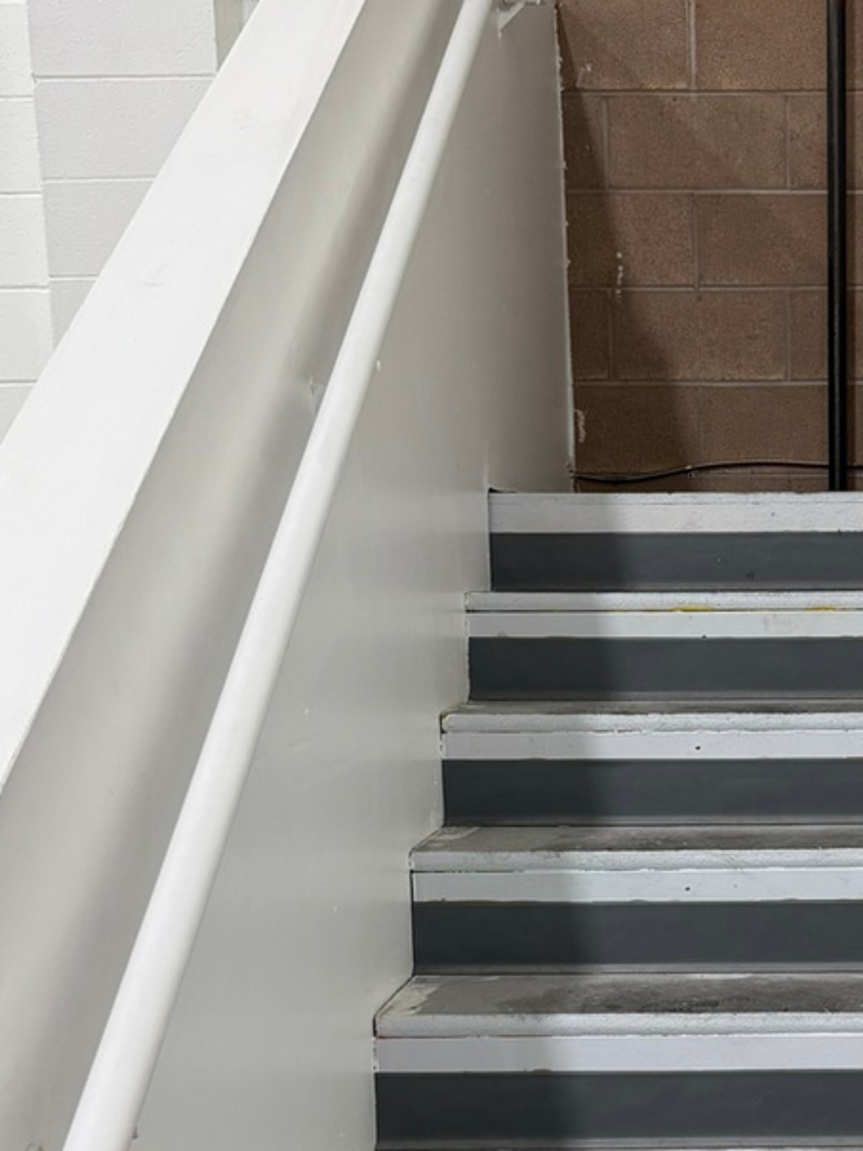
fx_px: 2028
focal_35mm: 61
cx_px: 825
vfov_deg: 30.8
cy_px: 934
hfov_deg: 23.2
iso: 160
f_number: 1.78
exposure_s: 1/120
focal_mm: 6.76
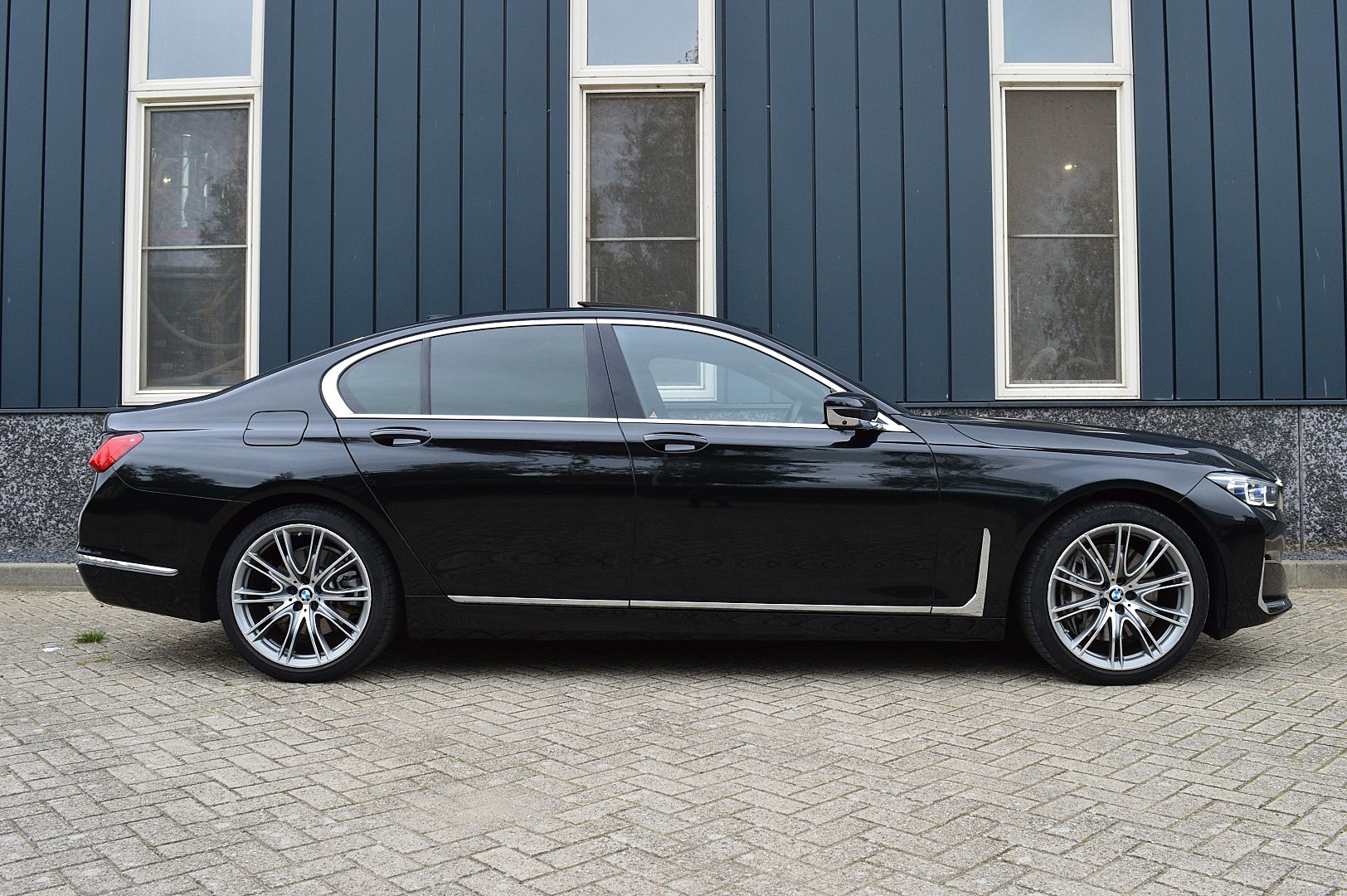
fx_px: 1122
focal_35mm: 30
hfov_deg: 62.0
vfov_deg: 43.5
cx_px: 674
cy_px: 448
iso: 400
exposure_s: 1/80
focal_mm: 20
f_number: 8
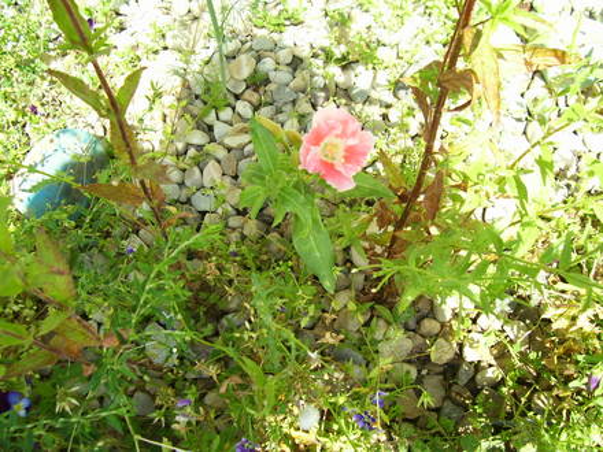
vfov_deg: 41.8
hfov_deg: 54.0
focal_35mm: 34
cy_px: 226
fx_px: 592
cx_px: 302
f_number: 2.7
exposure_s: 1/350
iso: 80
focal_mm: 5.6
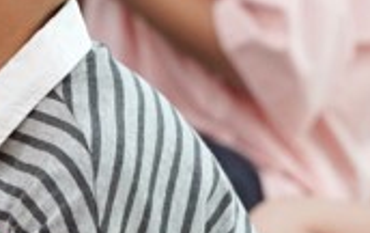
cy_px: -129
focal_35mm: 1064
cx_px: -159
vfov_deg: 1.2
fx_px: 10743
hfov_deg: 2.0
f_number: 4
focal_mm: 200
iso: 3200
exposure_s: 1/250
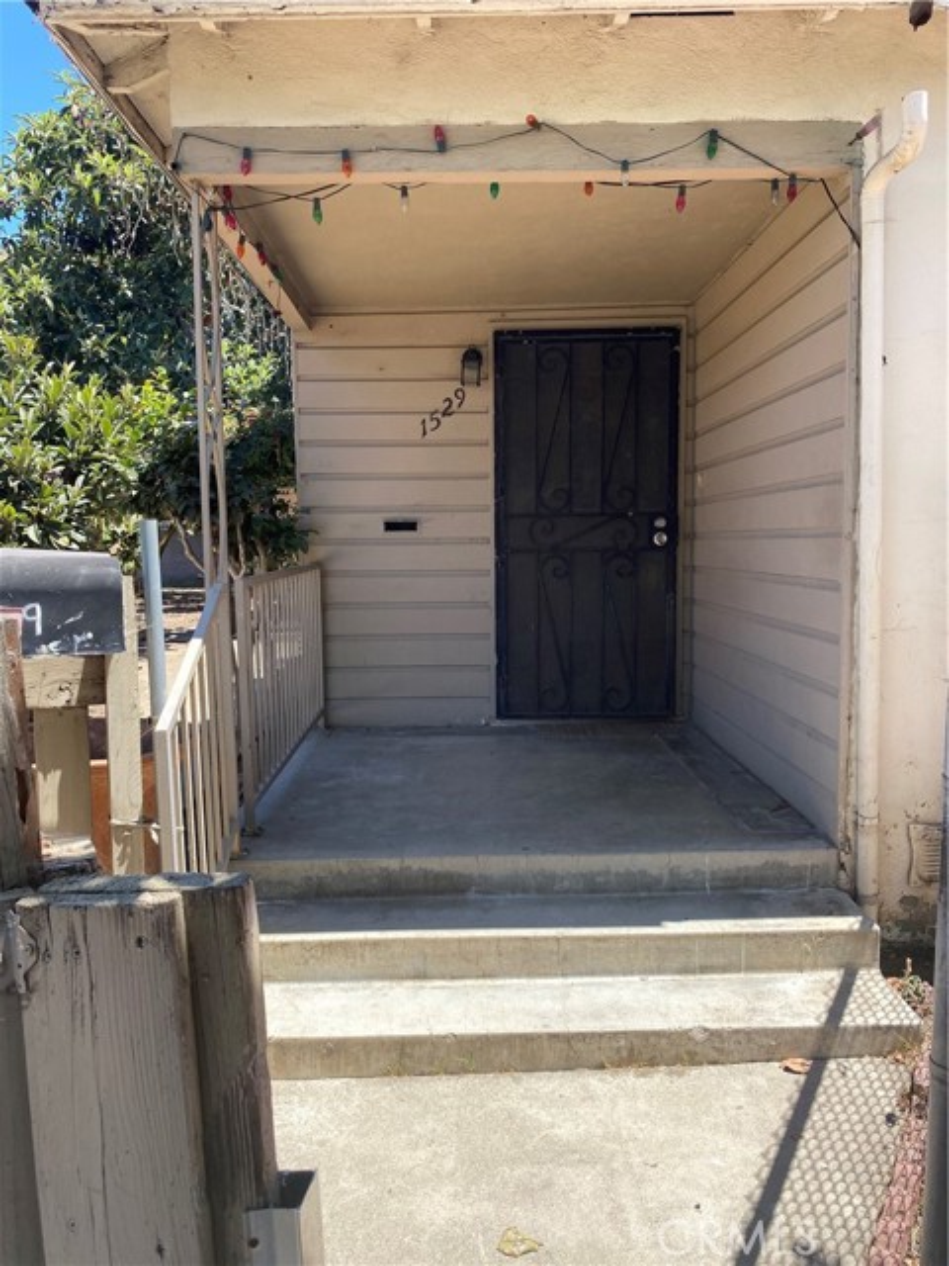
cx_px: 474
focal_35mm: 26
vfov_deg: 67.3
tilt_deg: -5.5
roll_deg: +2.0
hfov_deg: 53.1
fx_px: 950
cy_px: 633
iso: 32
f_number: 1.8
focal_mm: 4.25
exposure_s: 1/767
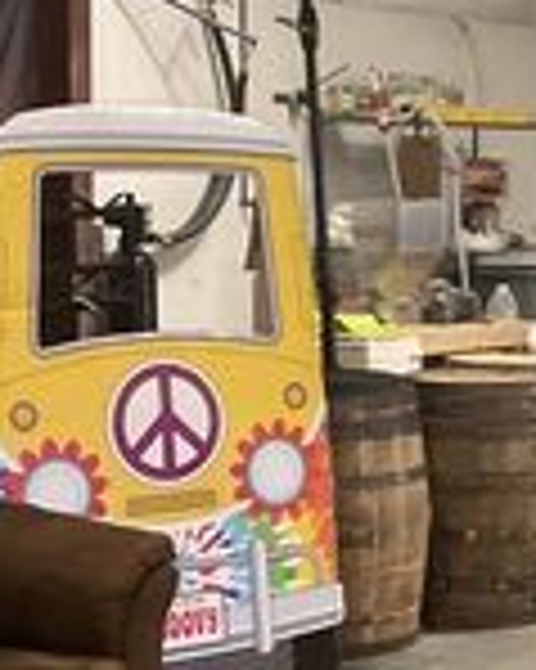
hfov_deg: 12.9
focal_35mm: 114
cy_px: 319
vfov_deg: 16.9
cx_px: 757
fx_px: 2263
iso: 250
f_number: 1.8
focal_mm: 3
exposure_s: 1/40
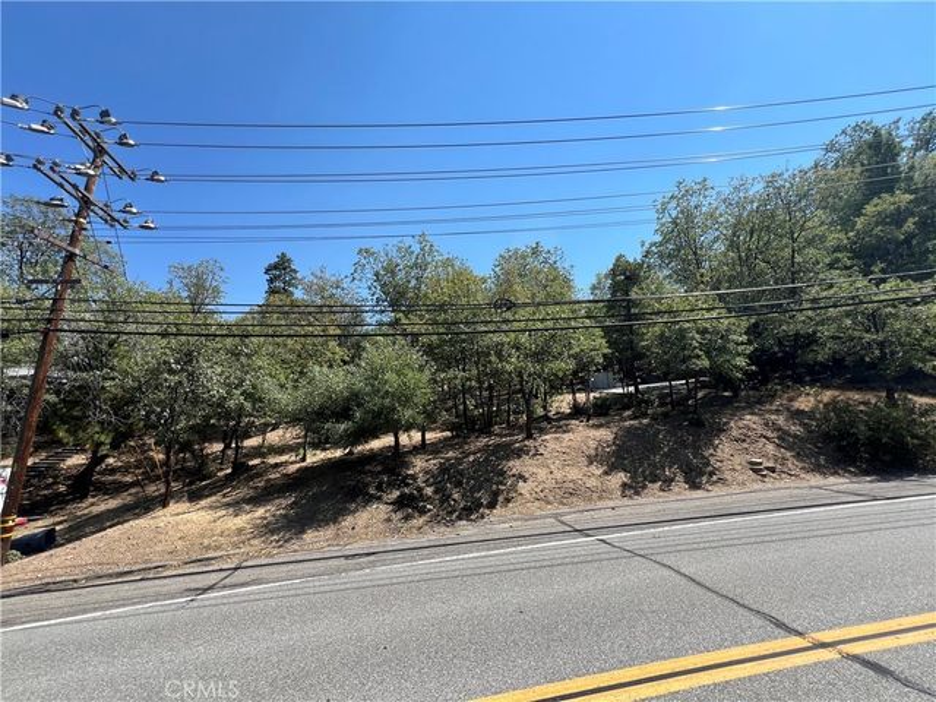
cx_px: 468
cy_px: 351
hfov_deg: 106.2
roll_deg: +0.6
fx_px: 352
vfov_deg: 89.9
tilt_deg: +11.4
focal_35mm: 13
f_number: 1.8
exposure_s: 1/978
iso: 32
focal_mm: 1.57
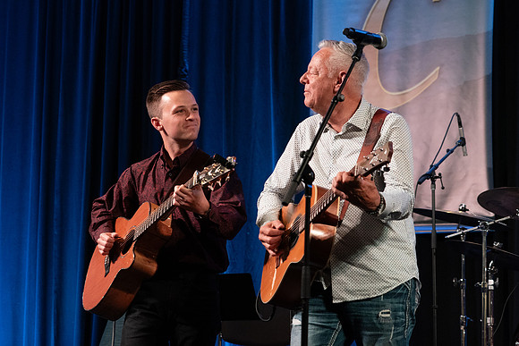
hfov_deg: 19.5
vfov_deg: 13.0
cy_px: 173
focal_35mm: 105
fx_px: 1514
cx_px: 260
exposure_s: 1/200
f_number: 6.3
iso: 6400
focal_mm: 105
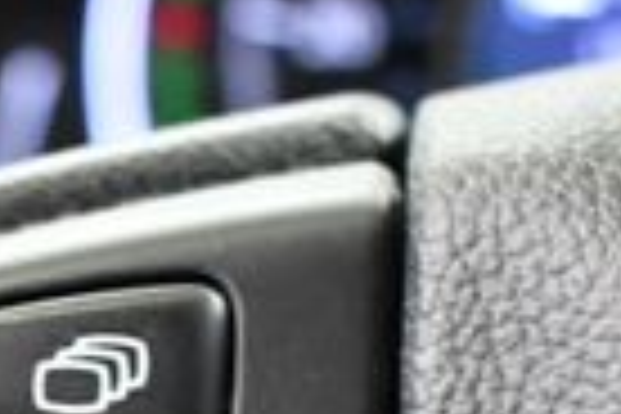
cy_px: 796
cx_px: -58
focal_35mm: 167
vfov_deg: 7.9
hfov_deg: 12.1
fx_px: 2881
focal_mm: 18
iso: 4000
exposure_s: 1/60
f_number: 3.5
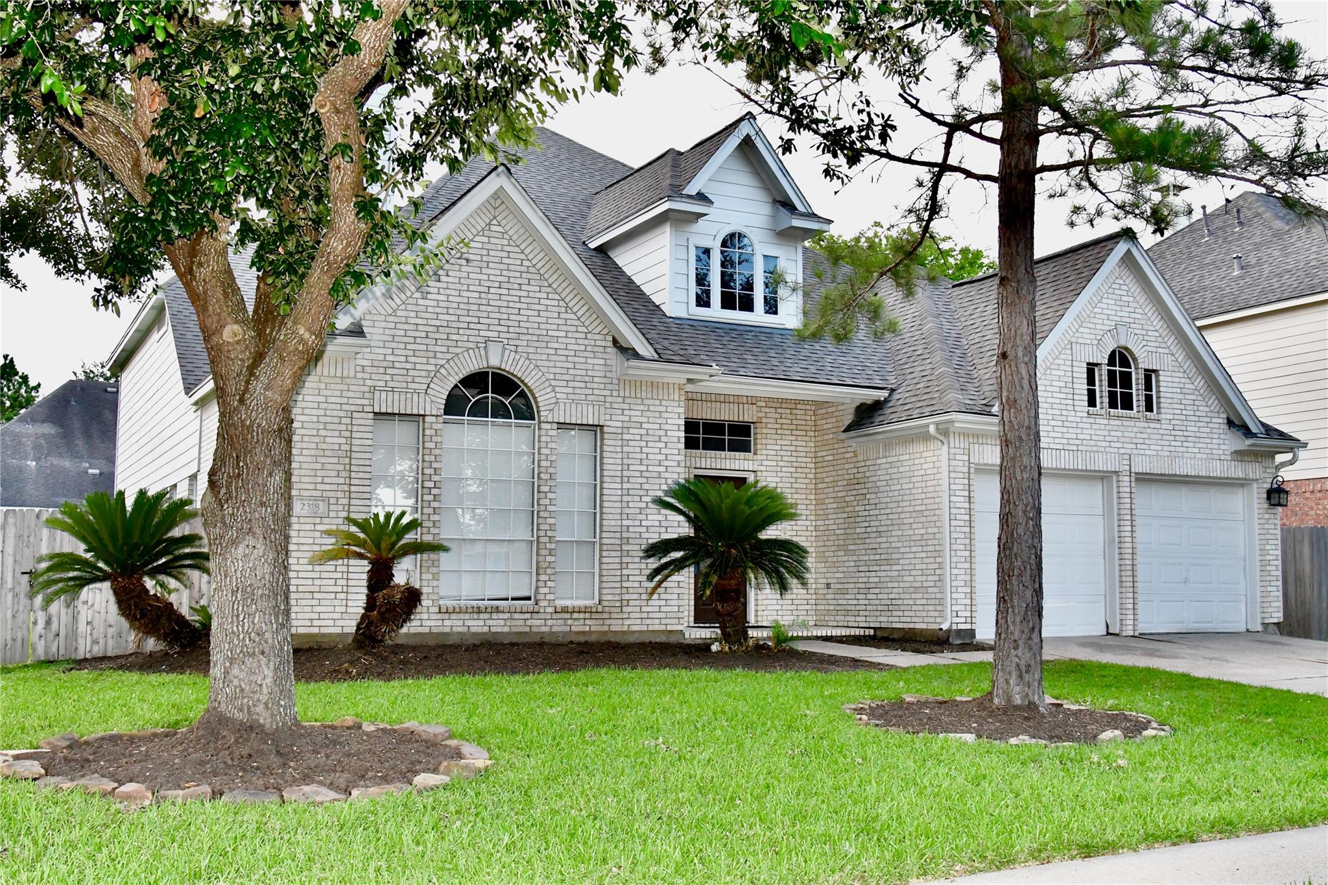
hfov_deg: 53.1
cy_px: 442
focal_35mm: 36
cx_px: 664
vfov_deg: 36.9
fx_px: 1328
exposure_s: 1/250
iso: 2500
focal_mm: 24
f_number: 6.3
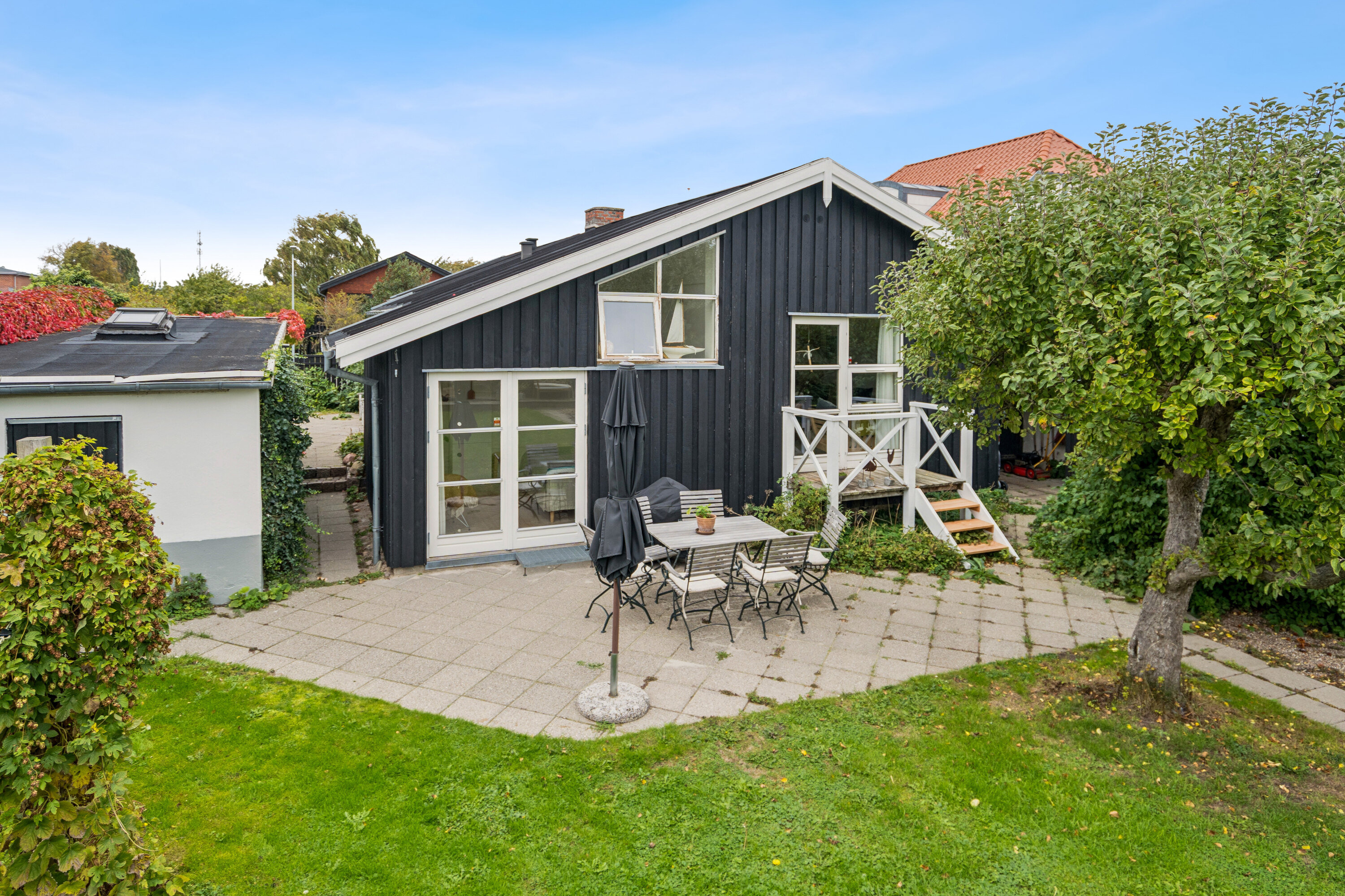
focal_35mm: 20
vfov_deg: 61.9
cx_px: 672
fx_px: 747
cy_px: 448
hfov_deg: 84.0
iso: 400
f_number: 4.5
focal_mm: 20
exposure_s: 1/160
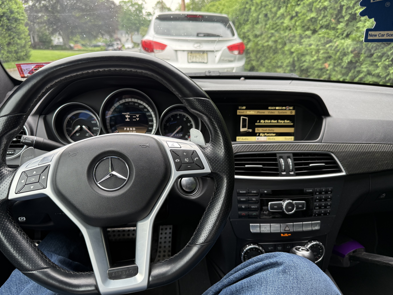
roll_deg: +1.4
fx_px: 284
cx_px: 190
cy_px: 150
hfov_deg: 69.4
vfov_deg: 54.9
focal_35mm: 25
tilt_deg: -19.0
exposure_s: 1/121
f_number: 1.78
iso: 100
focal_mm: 6.76
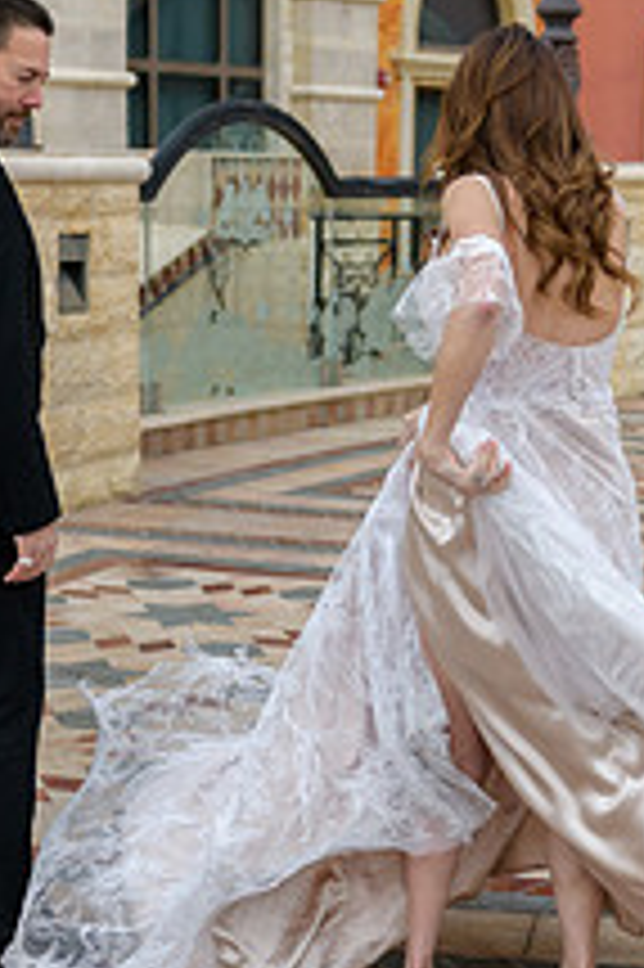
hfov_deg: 15.5
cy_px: 662
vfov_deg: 23.0
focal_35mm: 88
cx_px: 441
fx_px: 2365
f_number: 2.8
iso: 400
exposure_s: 1/3200
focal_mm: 42
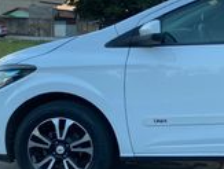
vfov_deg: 19.7
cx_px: 264
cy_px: 88
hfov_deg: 23.8
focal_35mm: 75
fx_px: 486
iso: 32
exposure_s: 1/132
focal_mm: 4.25
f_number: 1.8
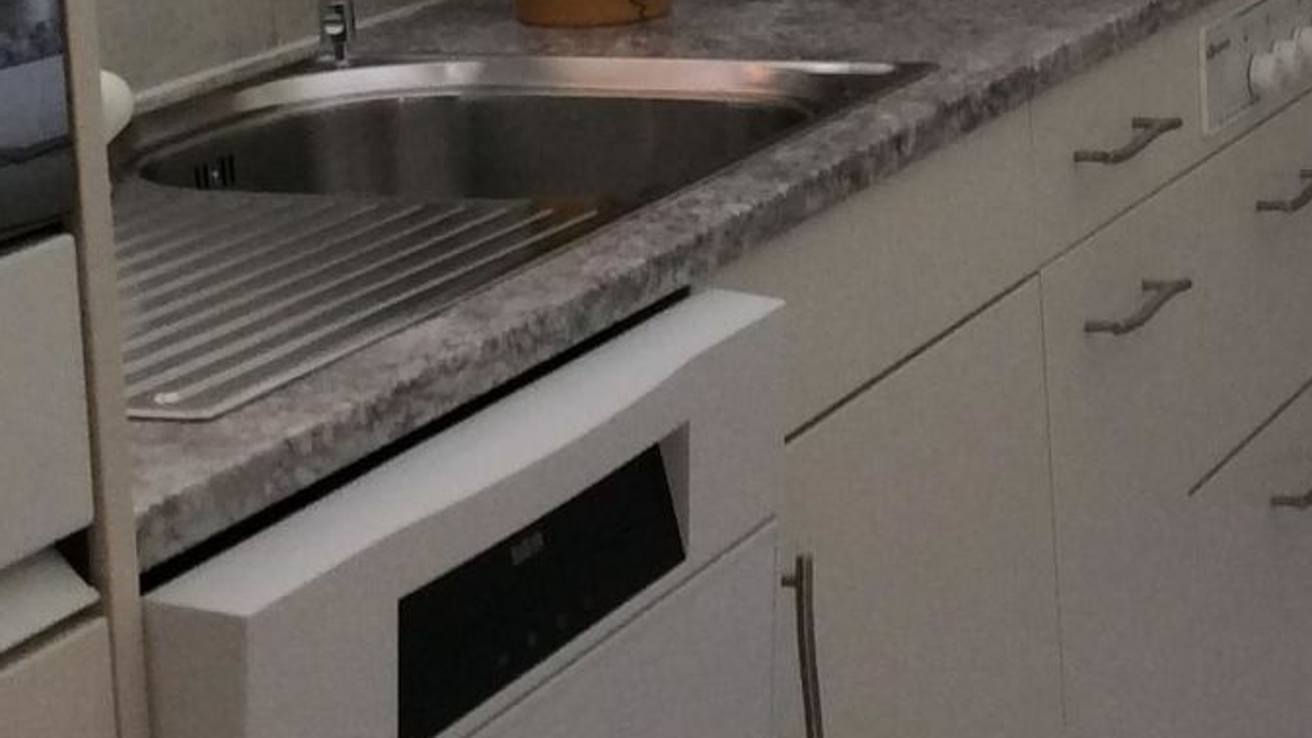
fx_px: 3687
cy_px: -152
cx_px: 1082
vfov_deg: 11.2
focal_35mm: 106
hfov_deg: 19.9
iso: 80
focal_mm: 3.3
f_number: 2.4
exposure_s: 1/25
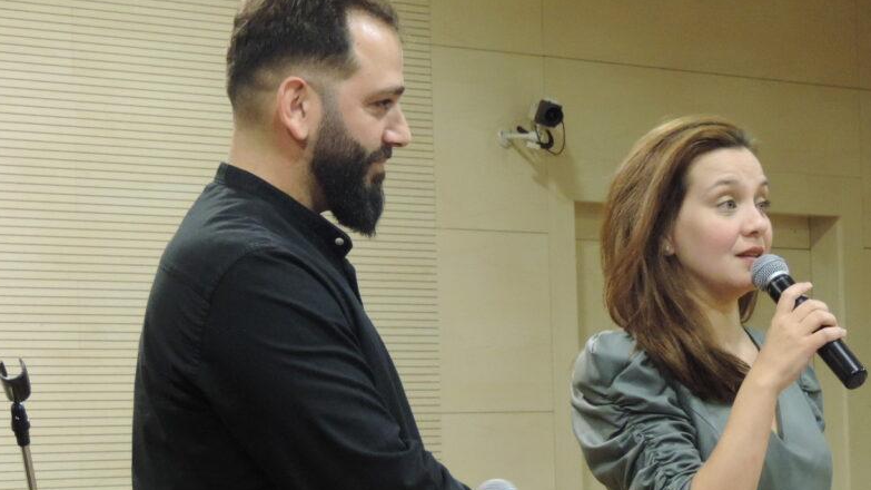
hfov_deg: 12.6
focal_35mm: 171
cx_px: 468
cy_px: 219
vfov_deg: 7.1
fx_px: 3948
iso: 800
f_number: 4.2
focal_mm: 21.4
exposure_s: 1/15
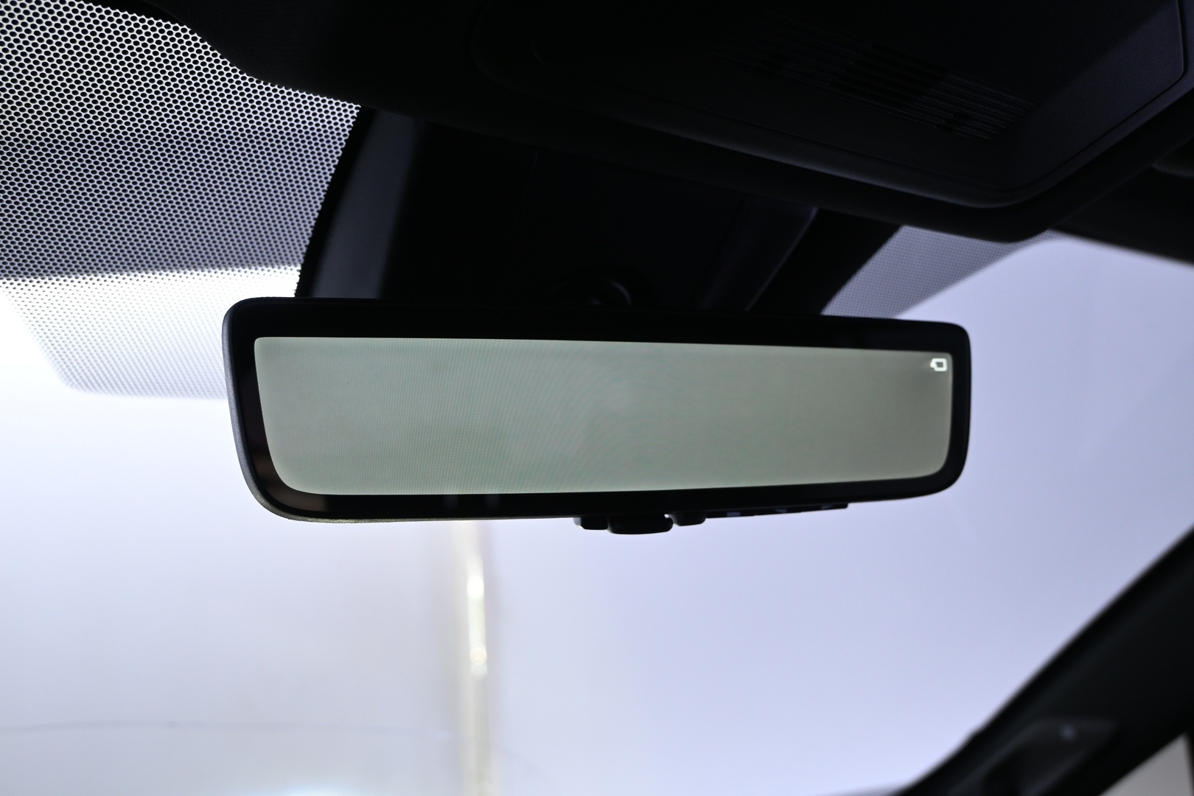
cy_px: 398
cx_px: 597
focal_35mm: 32
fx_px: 1045
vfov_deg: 41.7
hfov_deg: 59.5
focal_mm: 21
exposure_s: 1/30
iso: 640
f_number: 4
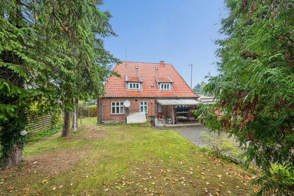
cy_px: 98
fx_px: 114
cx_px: 147
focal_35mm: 14
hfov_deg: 104.3
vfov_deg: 81.2
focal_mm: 14
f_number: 10
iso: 250
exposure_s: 1/30
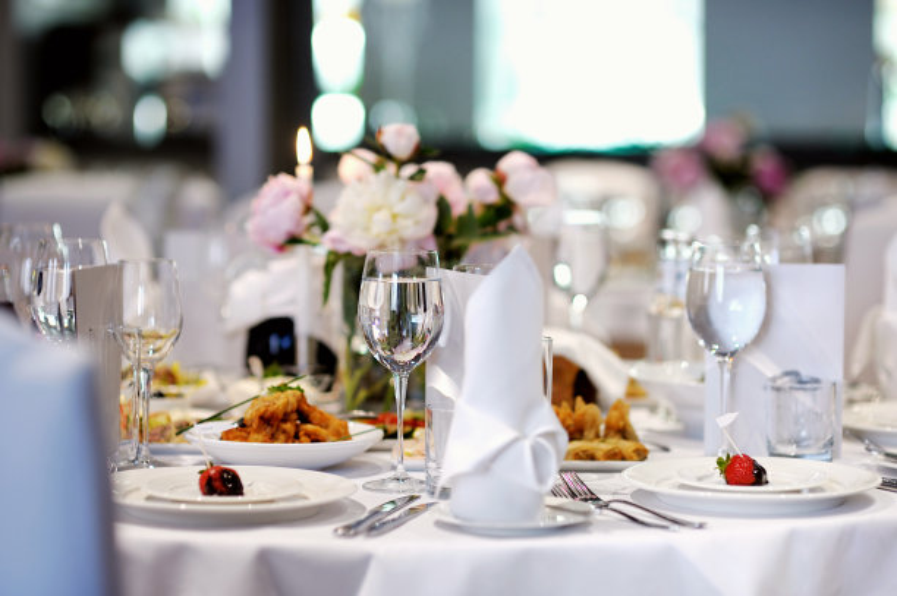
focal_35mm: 85
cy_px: 298
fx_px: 2116
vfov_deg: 16.0
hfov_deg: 23.9
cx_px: 448
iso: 560
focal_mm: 85
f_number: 1.8
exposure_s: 1/160
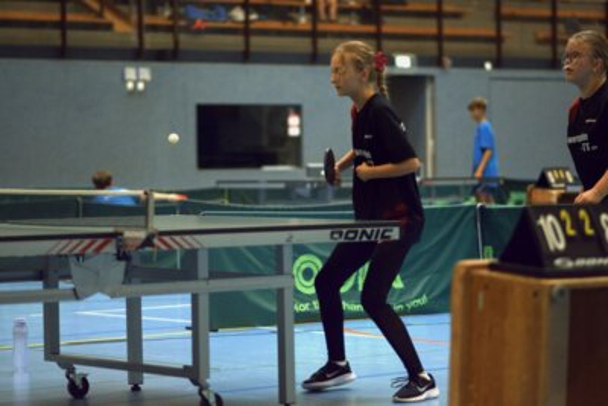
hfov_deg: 16.1
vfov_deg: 10.8
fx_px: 2154
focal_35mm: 128
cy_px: 203
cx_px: 304
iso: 3200
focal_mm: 85
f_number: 1.8
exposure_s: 1/1250
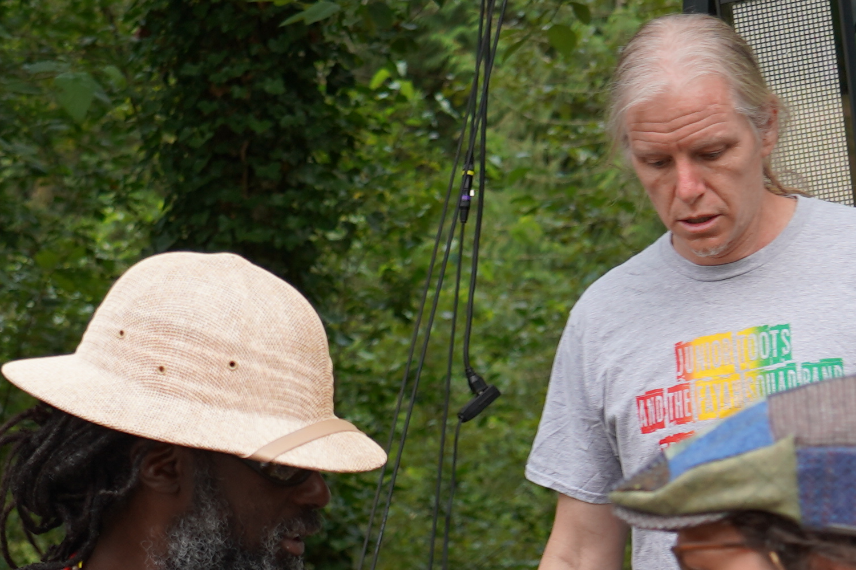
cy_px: 738
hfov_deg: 13.5
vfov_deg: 8.9
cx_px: 369
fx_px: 3614
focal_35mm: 152
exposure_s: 1/160
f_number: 4
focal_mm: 38
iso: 160
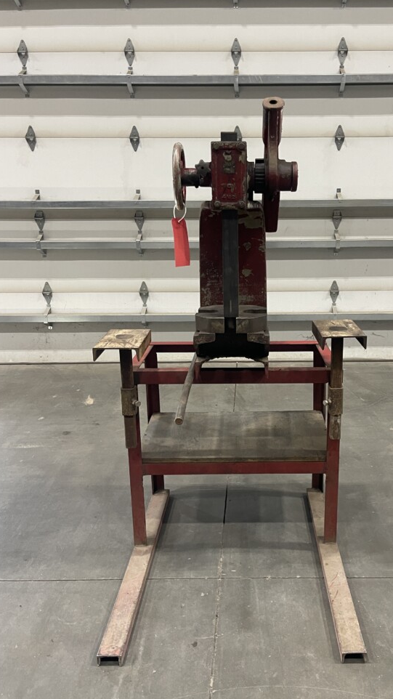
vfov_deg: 66.1
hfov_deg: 39.7
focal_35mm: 29
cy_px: 343
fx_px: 537
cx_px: 259
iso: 320
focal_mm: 5.1
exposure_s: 1/60
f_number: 1.6
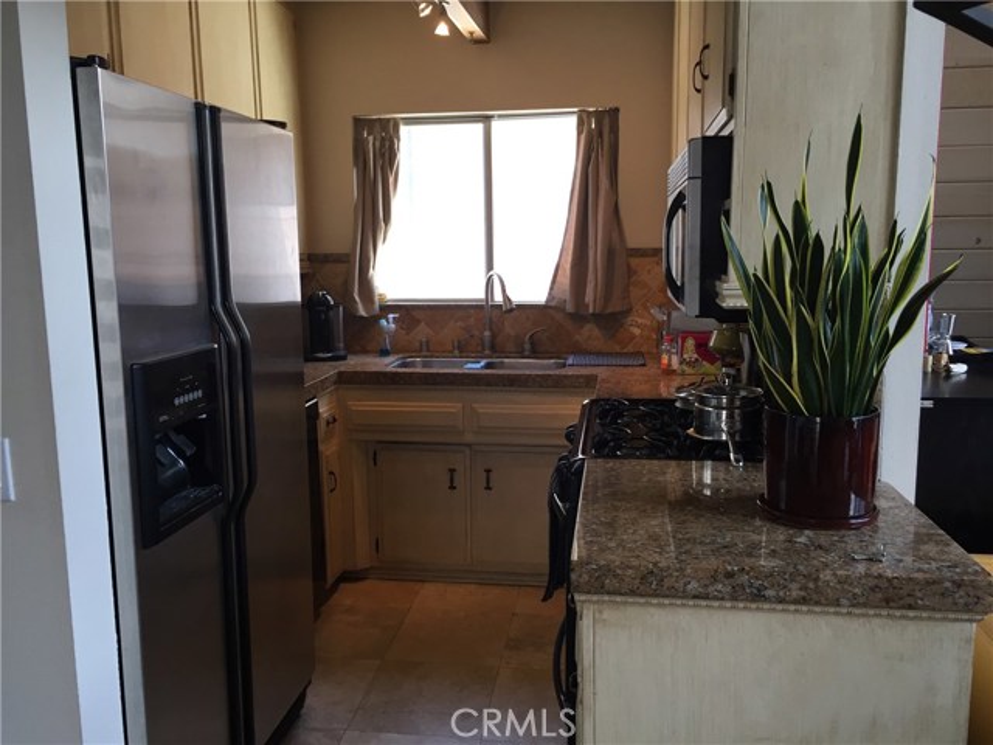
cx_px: 496
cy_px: 372
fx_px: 832
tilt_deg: -8.5
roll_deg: -0.1
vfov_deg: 48.2
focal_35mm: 29
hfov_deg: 61.7
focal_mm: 4.15
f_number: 2.2
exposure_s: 1/30
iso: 32
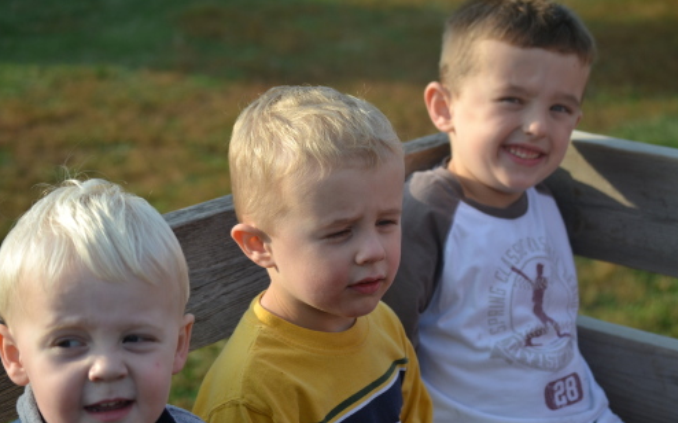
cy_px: 223
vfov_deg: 13.6
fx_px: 1773
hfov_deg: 21.7
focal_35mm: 96
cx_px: 339
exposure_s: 1/500
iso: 160
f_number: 5.6
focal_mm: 62
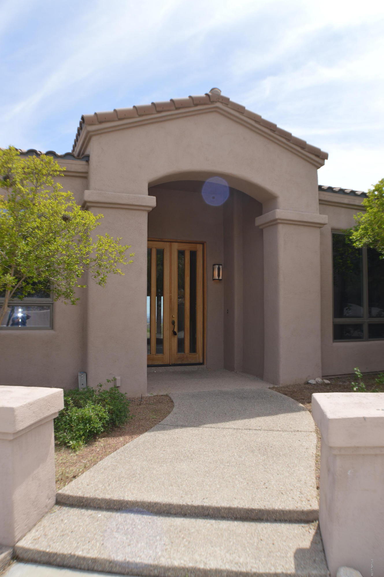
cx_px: 192
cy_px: 288
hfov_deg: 36.8
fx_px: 577
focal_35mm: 36
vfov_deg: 53.2
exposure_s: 1/200
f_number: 7.1
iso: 100
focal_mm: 24
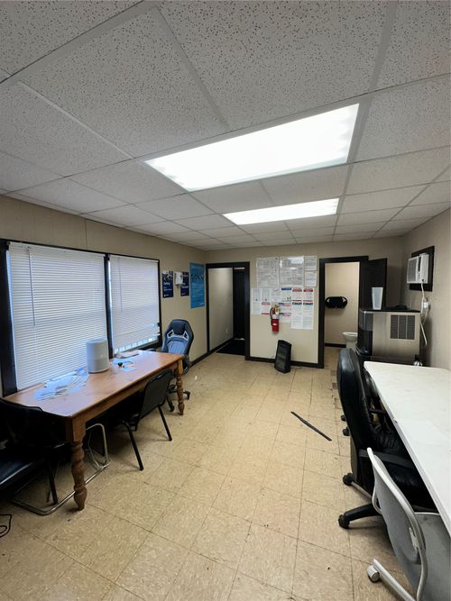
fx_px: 243
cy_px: 300
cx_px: 226
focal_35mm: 14
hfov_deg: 85.7
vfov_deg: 102.1
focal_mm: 2.22
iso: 100
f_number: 2.2
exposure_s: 1/120
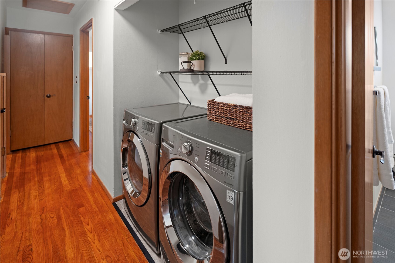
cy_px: 132
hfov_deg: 90.0
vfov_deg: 67.4
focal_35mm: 18
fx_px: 197
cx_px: 198
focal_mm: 18
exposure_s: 1/5
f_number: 2.8
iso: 640
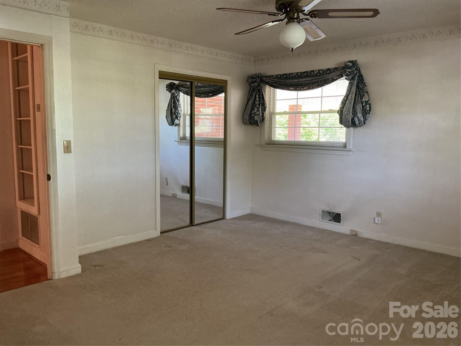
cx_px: 230
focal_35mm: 29
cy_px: 173
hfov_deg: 61.7
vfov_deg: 48.2
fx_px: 386
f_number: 1.8
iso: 250
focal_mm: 3
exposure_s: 1/40
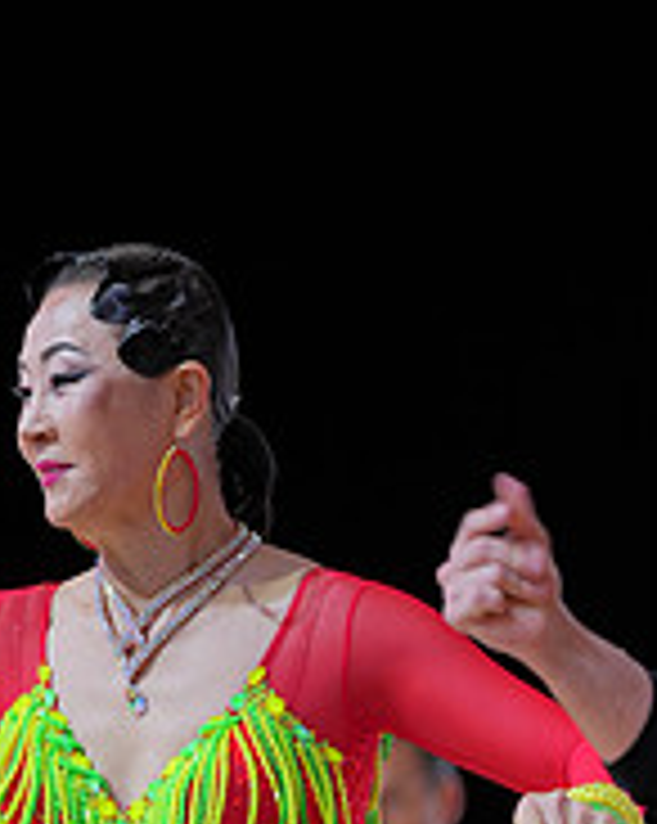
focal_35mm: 446
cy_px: 1108
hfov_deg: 3.5
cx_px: 223
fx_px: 10859
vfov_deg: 4.3
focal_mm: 150
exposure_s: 1/400
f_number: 4
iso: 500
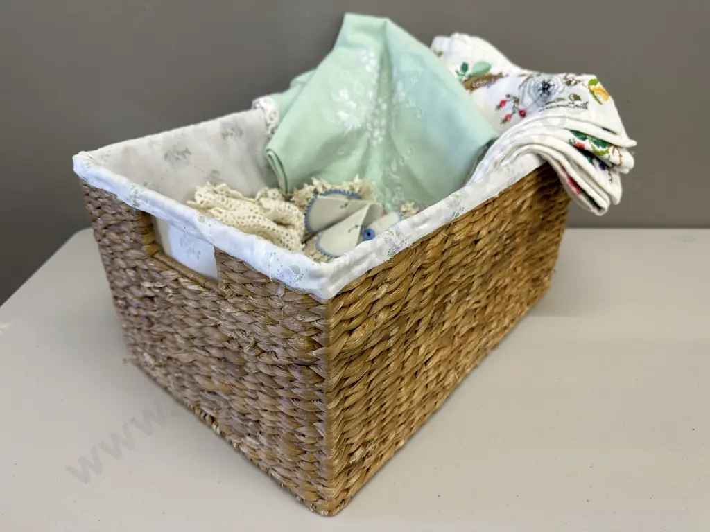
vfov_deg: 56.8
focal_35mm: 24
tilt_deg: -30.5
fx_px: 492
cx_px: 355
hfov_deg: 71.6
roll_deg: +0.5
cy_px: 266
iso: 100
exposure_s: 1/100
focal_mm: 6.86
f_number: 1.78
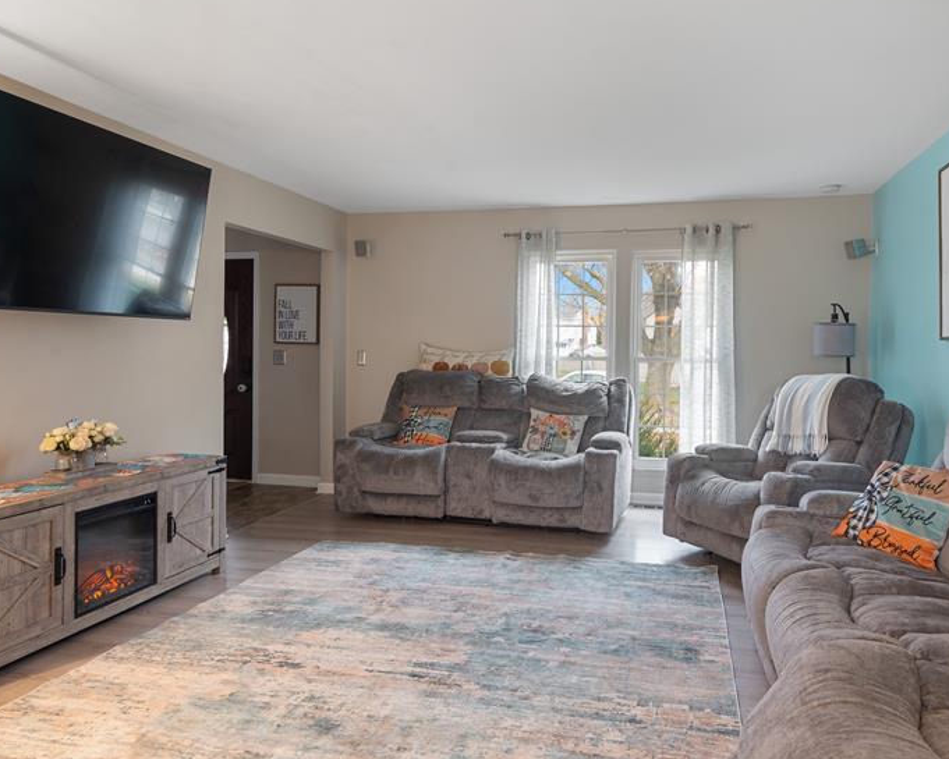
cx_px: 563
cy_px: 368
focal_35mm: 24
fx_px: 674
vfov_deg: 58.8
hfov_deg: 69.7
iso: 320
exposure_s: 1/2.5
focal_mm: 17
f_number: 9
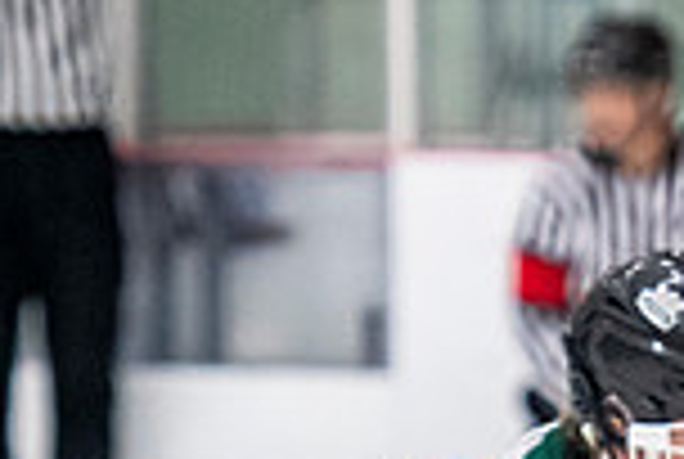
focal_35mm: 847
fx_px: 16124
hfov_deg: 2.4
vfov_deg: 1.6
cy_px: 982
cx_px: 693
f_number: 3.2
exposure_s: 1/640
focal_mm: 135
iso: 3200
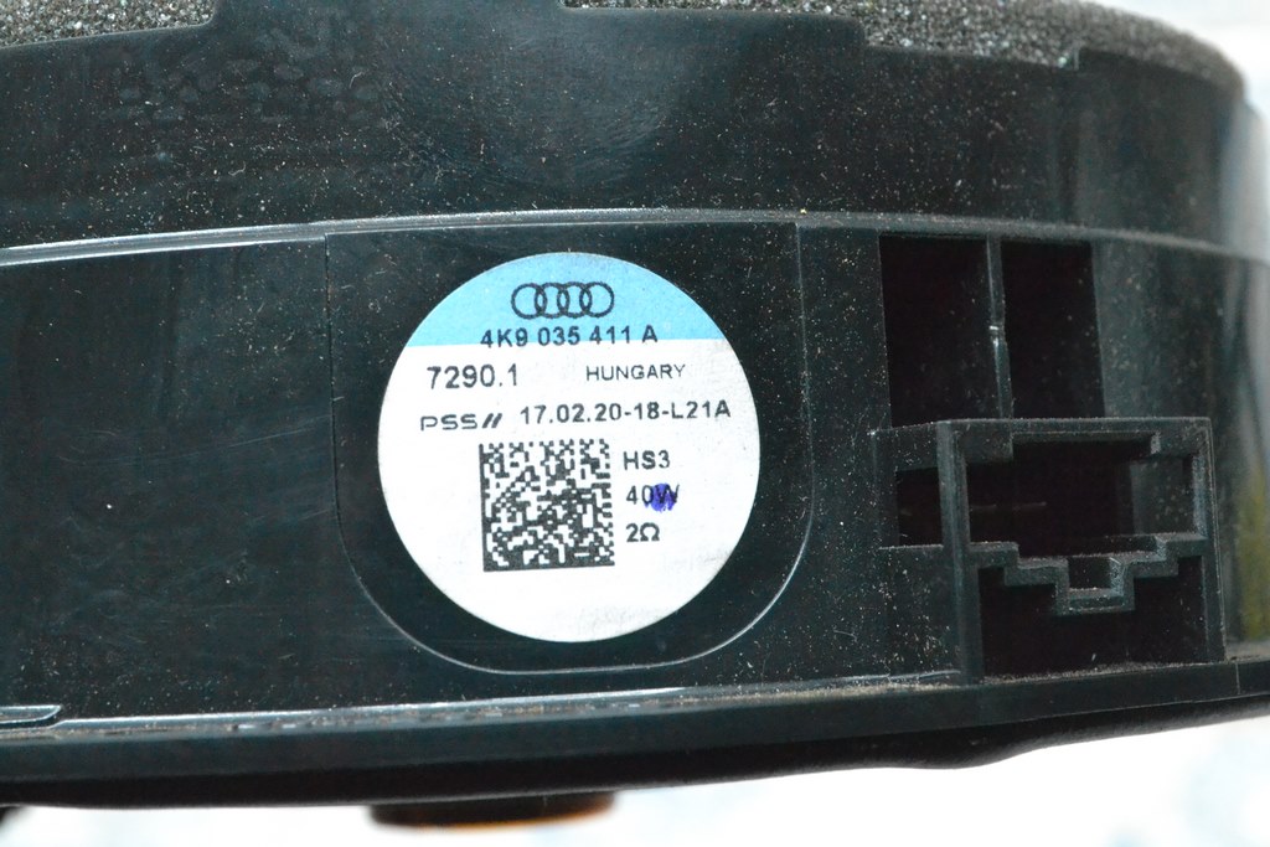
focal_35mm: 60
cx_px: 635
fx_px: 2117
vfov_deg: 22.6
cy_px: 424
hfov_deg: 33.4
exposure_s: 1/125
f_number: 10
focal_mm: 40
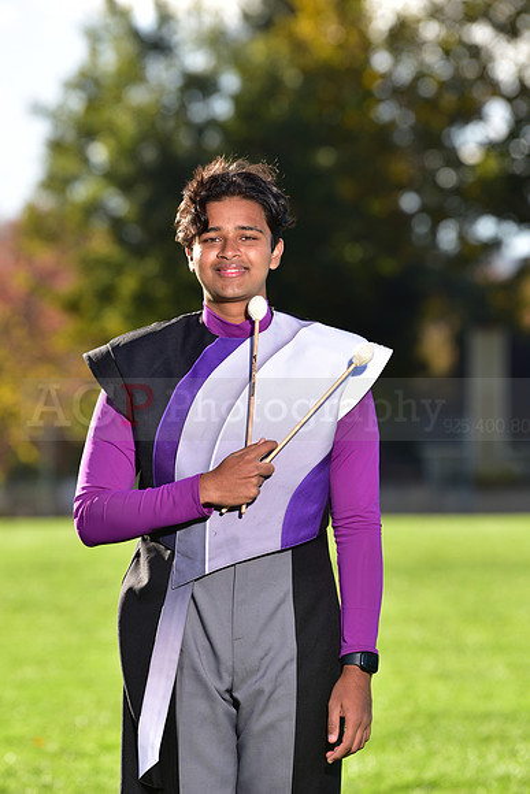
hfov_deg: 6.9
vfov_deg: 10.3
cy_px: 397
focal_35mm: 200
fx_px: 4414
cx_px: 265
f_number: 5
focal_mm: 200
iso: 80
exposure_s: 1/250
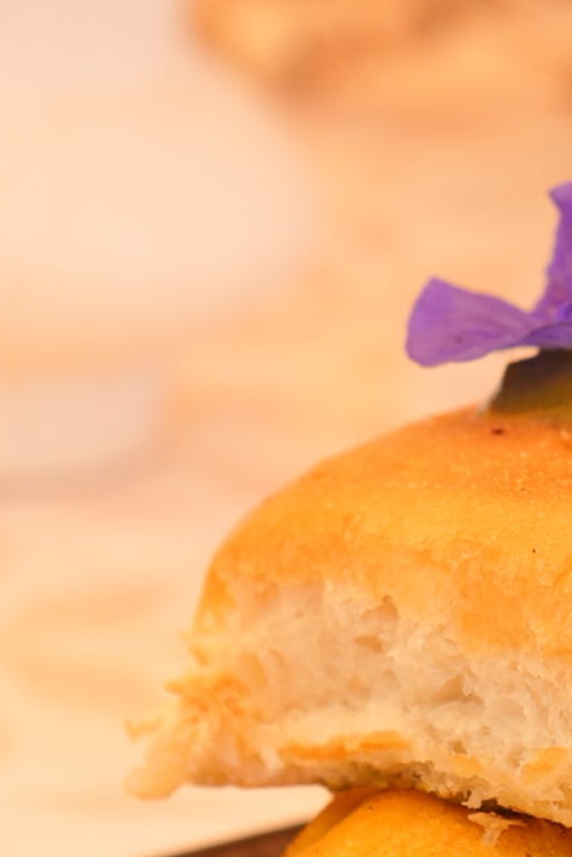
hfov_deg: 6.3
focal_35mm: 217
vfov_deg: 9.5
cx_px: 552
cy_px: 144
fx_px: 5169
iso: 125
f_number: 5
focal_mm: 35
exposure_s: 1/160
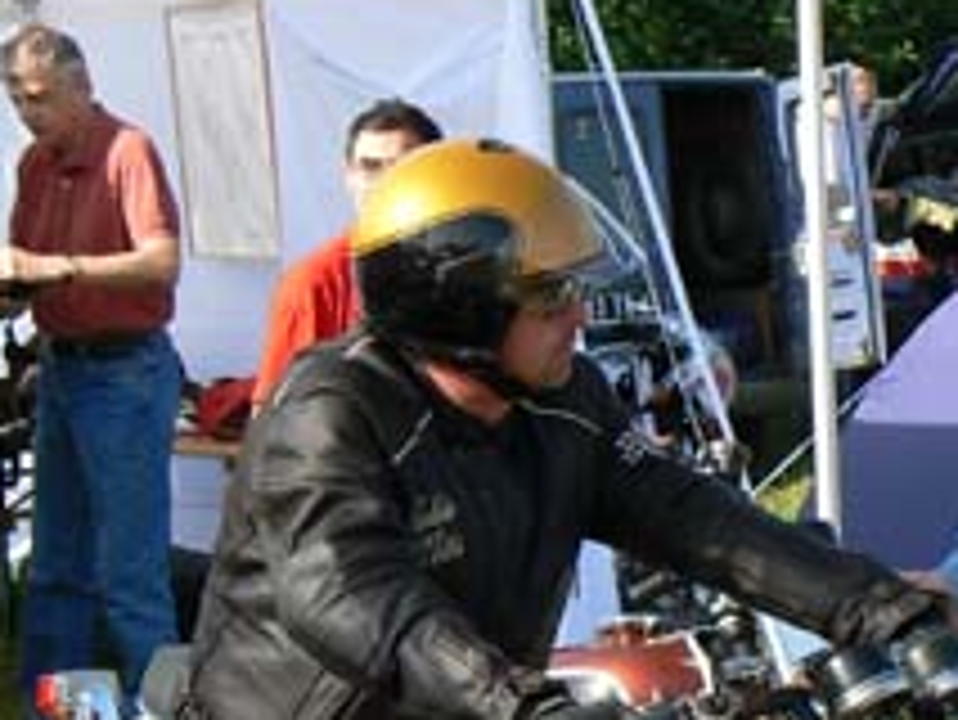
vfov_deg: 9.5
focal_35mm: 155
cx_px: 913
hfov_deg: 12.6
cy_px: 736
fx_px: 4292
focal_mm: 10.1
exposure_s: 1/250
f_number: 5.6
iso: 80
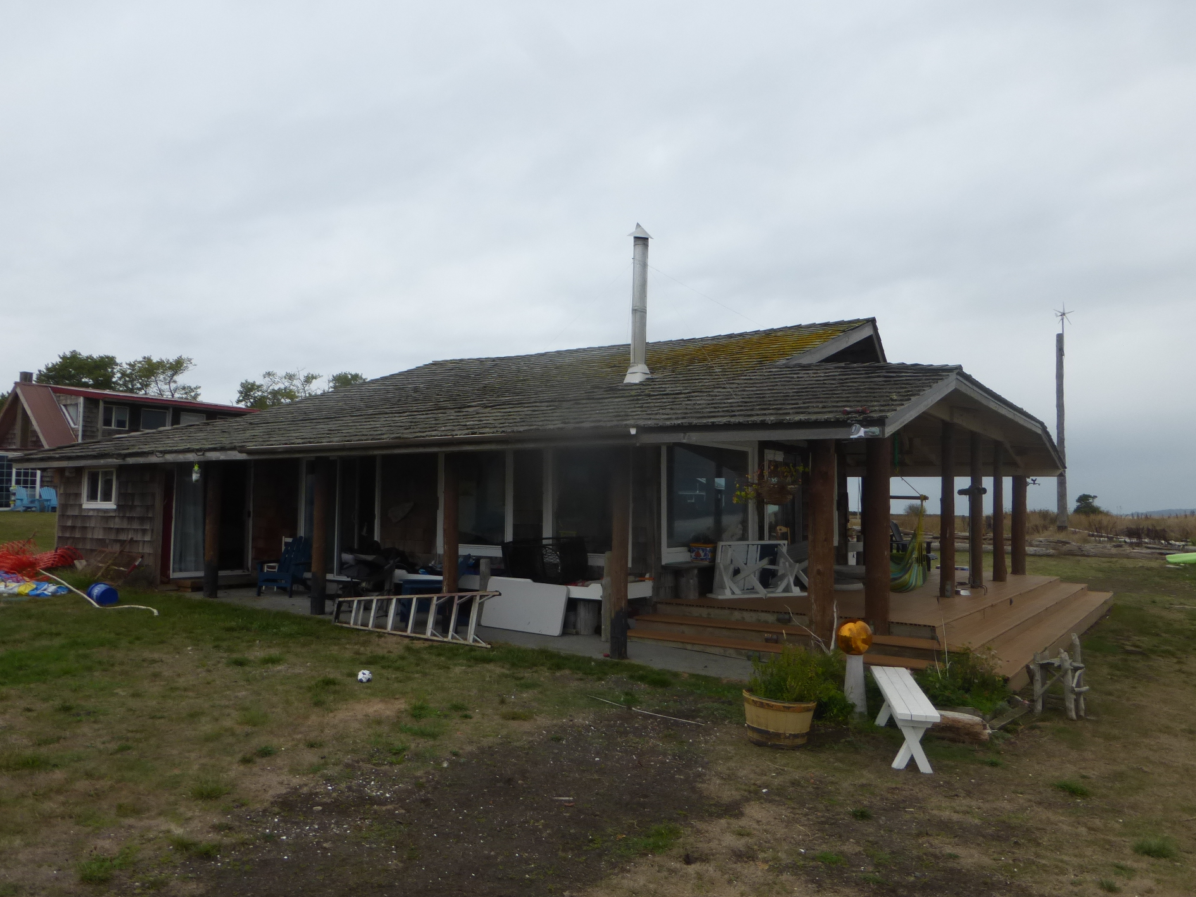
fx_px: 898
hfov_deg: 67.3
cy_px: 430
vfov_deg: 53.1
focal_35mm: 26
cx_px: 583
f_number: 3.5
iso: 100
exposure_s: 1/400
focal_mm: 4.3
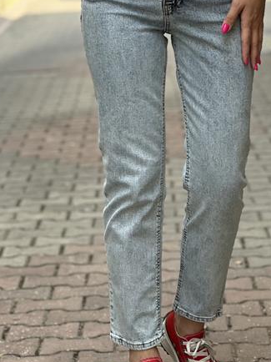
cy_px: 131
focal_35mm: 142
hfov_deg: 10.4
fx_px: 1484
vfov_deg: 13.9
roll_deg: +1.8
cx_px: 157
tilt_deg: -7.5
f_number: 2.8
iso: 40
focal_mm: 9
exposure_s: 1/156
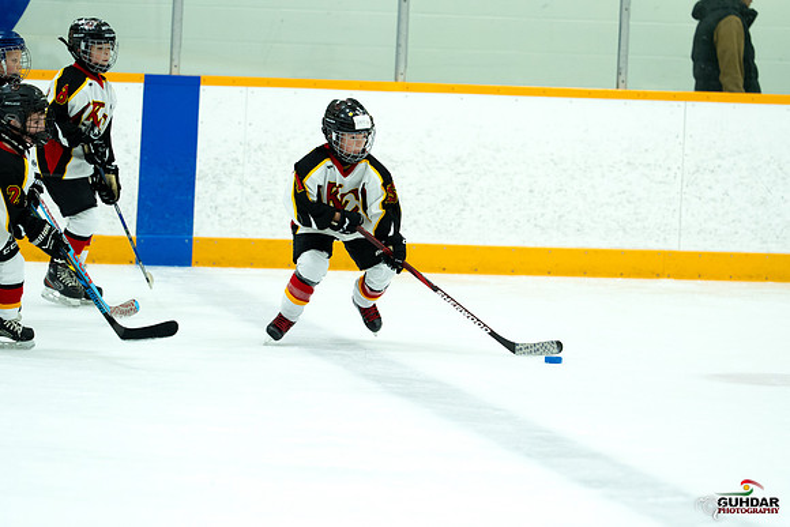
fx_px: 4938
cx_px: 395
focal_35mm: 225
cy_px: 264
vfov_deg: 6.1
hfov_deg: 9.1
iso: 2000
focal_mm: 150
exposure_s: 1/1000
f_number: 2.2
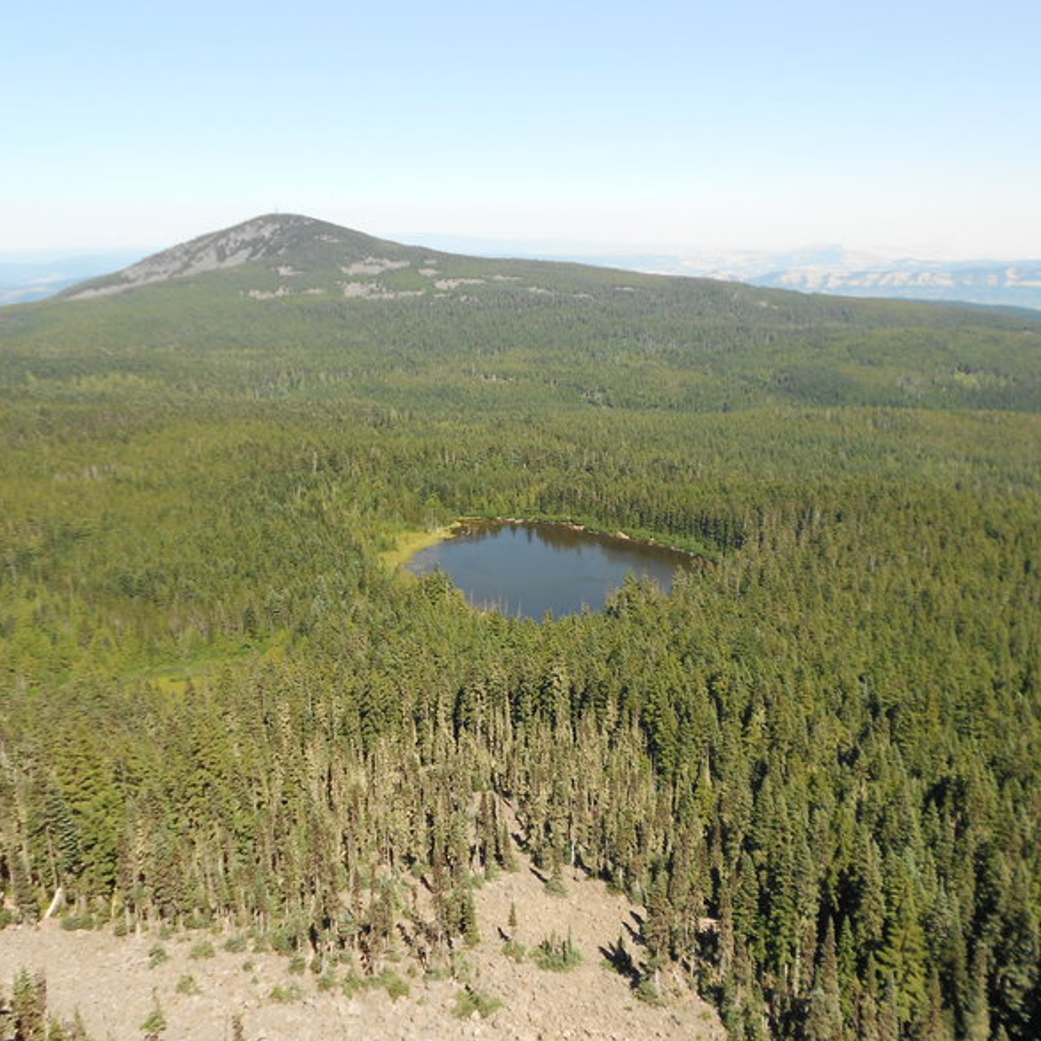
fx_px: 1191
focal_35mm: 35
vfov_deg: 47.2
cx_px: 586
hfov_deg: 47.1
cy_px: 524
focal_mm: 5.1
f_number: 3.4
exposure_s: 1/640
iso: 80
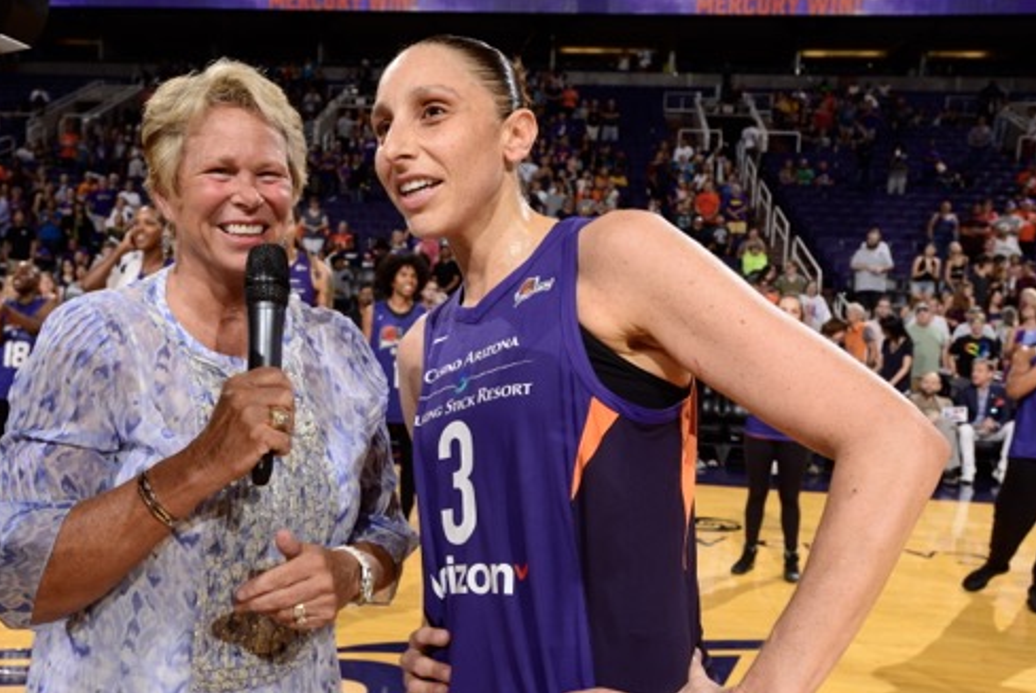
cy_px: 402
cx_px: 460
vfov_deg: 38.9
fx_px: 979
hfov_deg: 55.6
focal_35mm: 34
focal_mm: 26
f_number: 6.3
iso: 200
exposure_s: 1/200
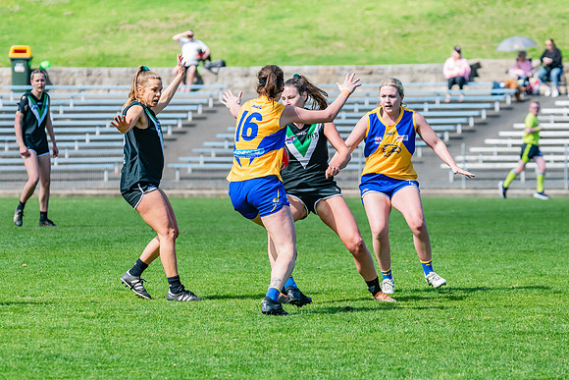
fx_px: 5344
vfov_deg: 4.1
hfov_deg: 6.1
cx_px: 302
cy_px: 176
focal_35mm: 338
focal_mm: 250
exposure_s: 1/1600
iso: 800
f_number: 8
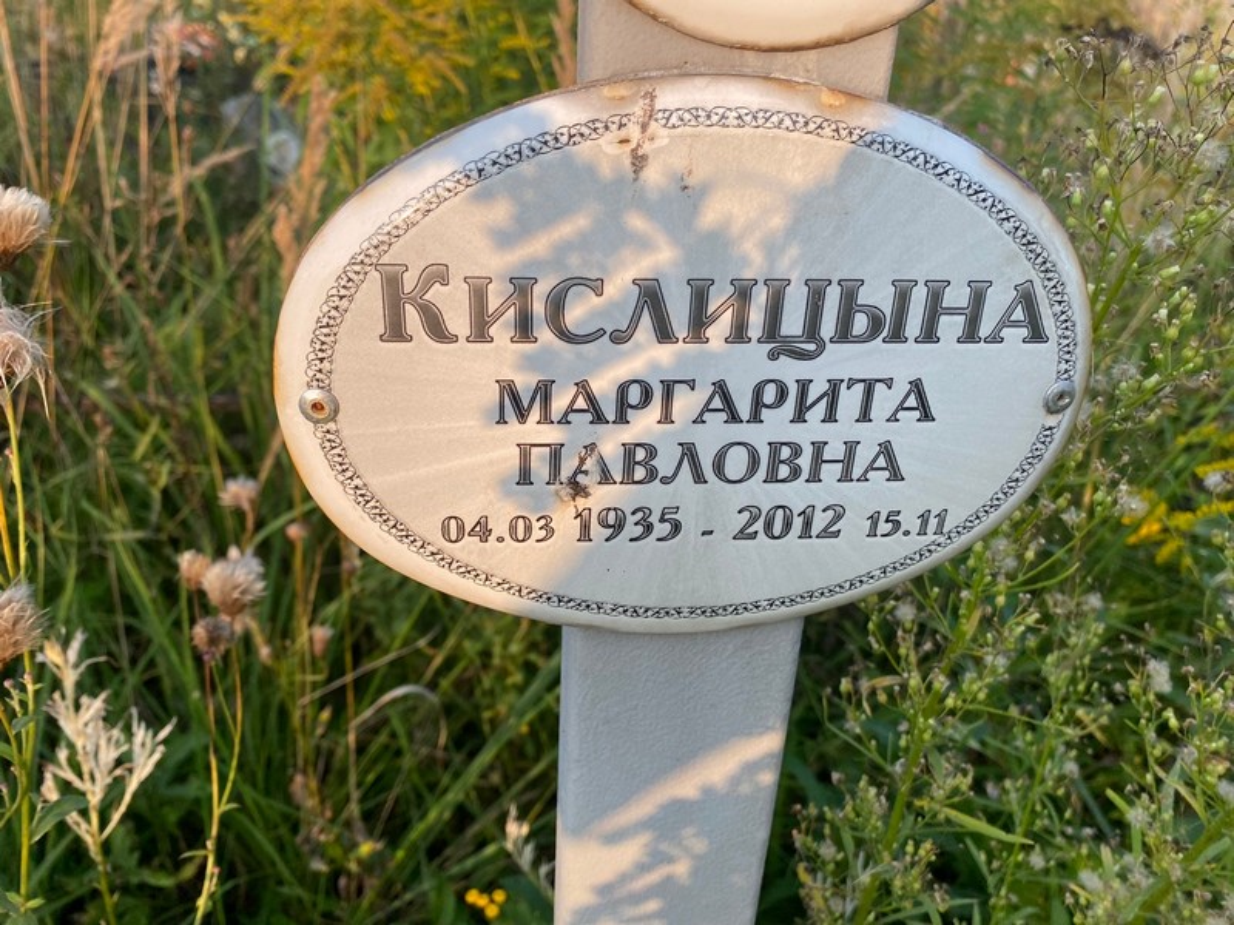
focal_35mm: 26
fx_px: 927
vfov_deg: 53.1
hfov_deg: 67.3
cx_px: 617
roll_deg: -2.7
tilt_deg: -28.8
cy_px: 462
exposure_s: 1/747
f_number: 1.8
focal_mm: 4.25
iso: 32
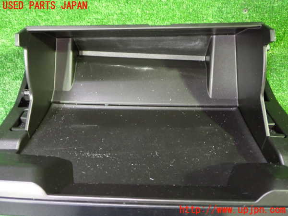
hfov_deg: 60.0
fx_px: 250
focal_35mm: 30
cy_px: 108
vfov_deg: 46.8
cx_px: 144
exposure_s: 1/15
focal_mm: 5.4
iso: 800
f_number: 2.3
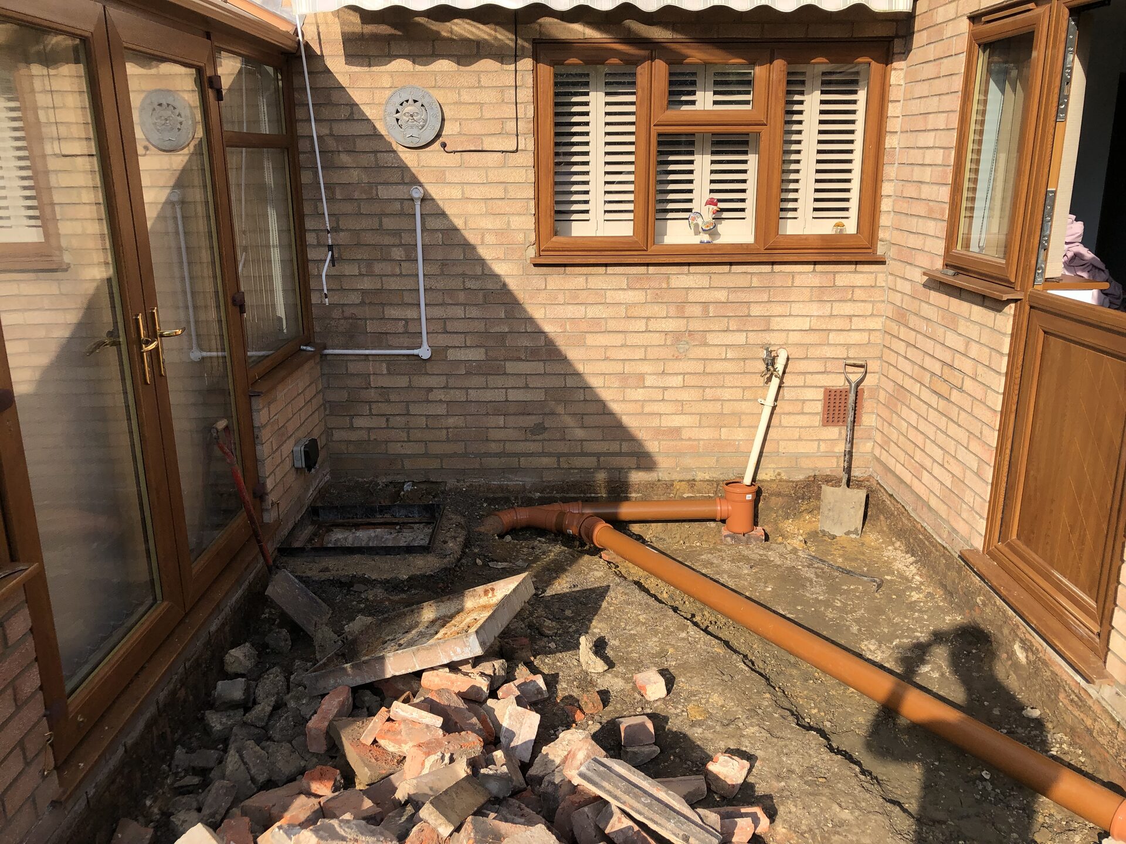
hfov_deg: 63.4
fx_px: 911
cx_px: 563
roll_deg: +0.3
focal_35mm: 28
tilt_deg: -13.5
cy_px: 422
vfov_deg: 49.7
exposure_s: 1/1919
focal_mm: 3.99
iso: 20
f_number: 1.8
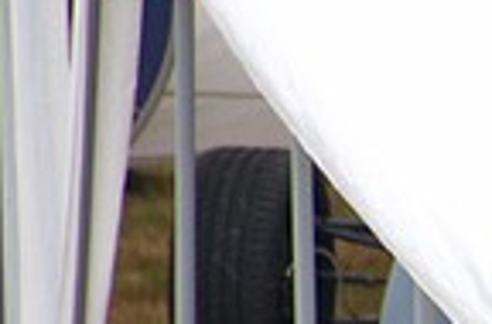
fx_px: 22463
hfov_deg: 1.3
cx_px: 1128
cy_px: 791
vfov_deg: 0.8
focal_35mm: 1649
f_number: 5.6
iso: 400
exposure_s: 1/350
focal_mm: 200
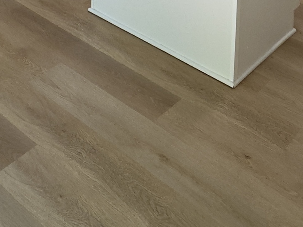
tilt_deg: -5.0
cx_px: 223
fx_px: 517
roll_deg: -2.3
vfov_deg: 18.0
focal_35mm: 59
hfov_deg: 32.2
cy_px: -213
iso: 100
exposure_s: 1/120
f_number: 2.2
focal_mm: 2.22
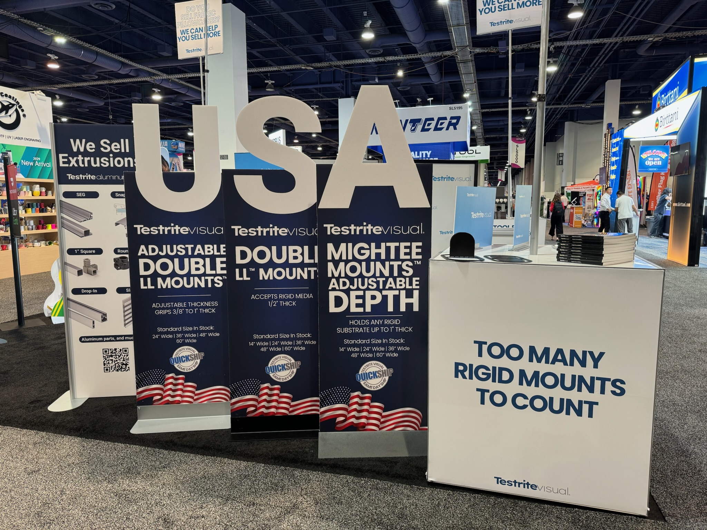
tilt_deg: -7.7
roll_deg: -0.2
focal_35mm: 24
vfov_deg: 56.8
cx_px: 354
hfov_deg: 71.6
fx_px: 490
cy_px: 265
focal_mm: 6.76
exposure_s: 1/60
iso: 160
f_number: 1.78
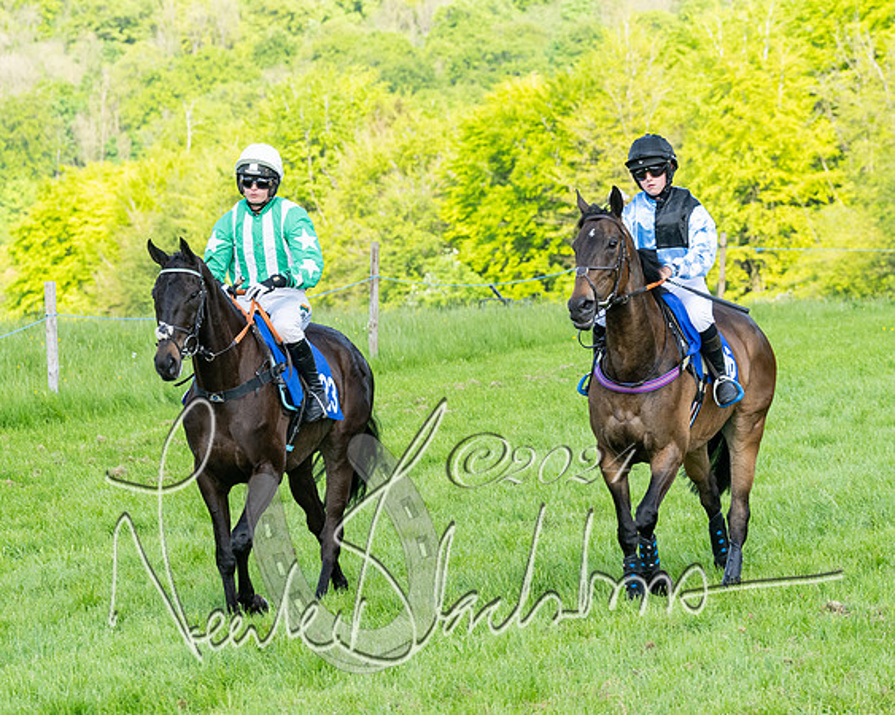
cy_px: 332
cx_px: 517
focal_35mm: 211
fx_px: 5577
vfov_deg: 7.3
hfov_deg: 9.2
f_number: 5
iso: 400
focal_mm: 103
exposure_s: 1/1000
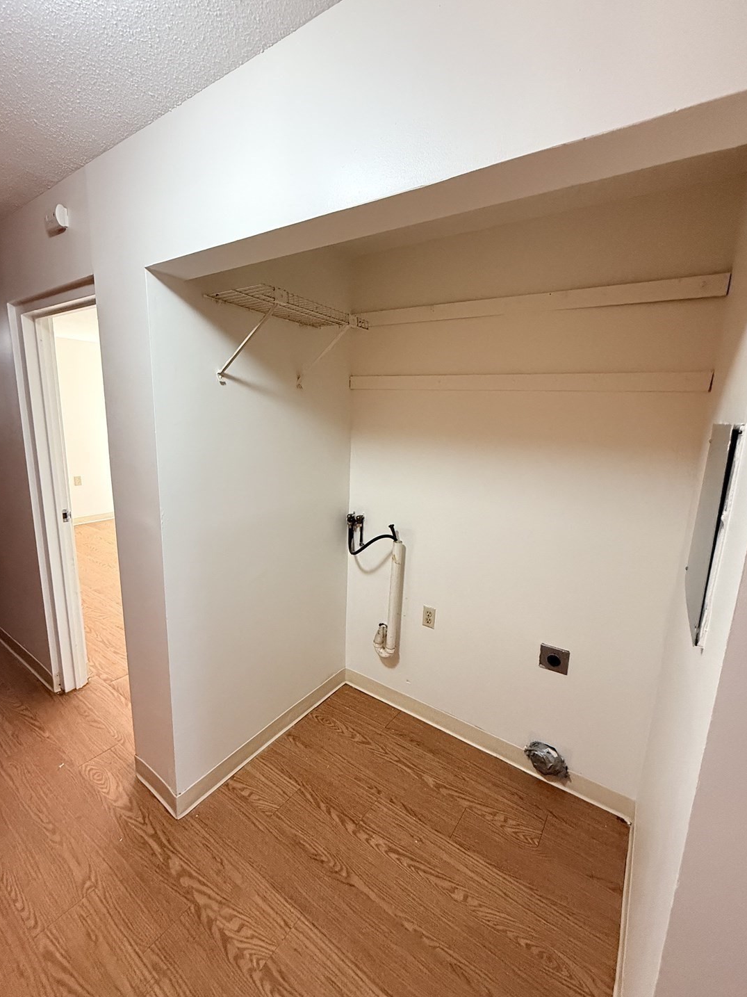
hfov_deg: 81.7
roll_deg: -2.3
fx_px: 432
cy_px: 496
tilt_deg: -10.9
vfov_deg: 98.2
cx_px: 368
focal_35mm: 15
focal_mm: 2.22
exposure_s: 1/60
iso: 640
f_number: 2.2
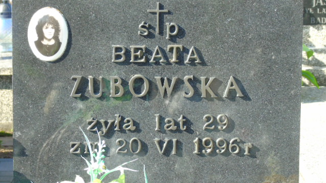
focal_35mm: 156
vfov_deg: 7.8
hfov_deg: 13.8
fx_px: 1348
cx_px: 163
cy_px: 98
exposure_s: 1/125
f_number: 4.7
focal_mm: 25
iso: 160
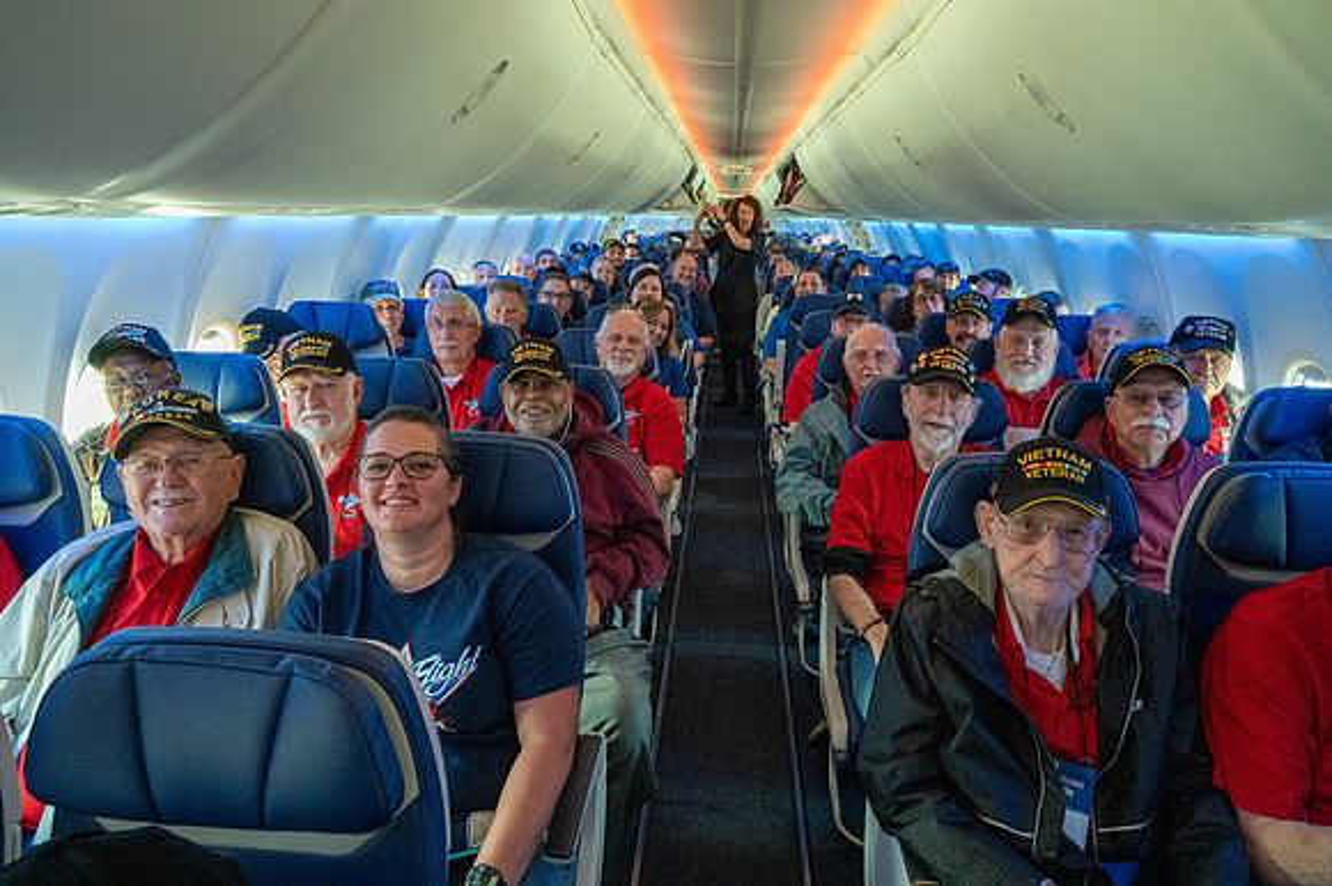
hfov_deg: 73.8
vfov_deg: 53.1
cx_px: 666
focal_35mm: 24
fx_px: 887
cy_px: 443
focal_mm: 24
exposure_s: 1/80
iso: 12800
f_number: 11
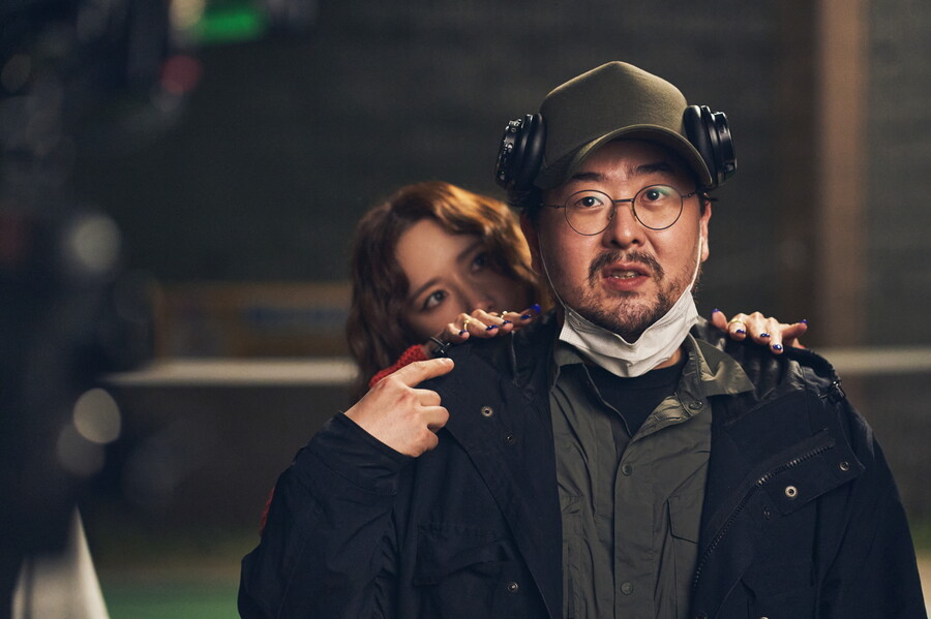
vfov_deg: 16.1
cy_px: 310
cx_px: 466
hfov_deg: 23.9
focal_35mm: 85
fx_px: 2197
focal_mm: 85
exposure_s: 1/160
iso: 6400
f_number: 2.5
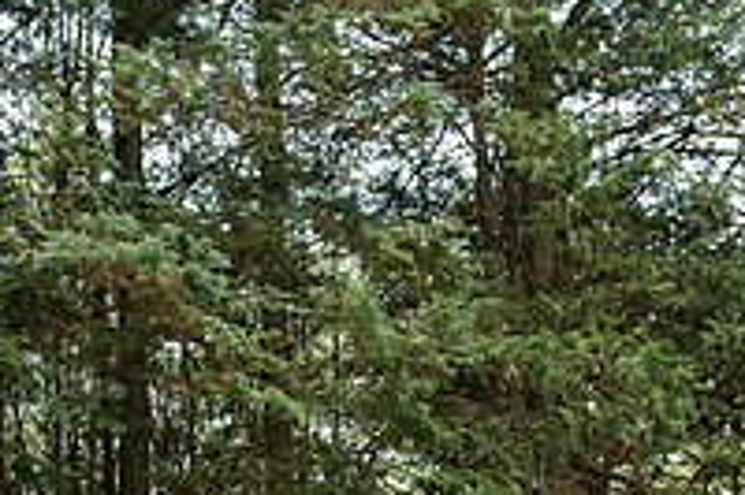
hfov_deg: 21.0
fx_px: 2006
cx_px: 270
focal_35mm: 97
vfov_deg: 13.6
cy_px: 611
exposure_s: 1/160
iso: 1000
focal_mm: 32
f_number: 3.5
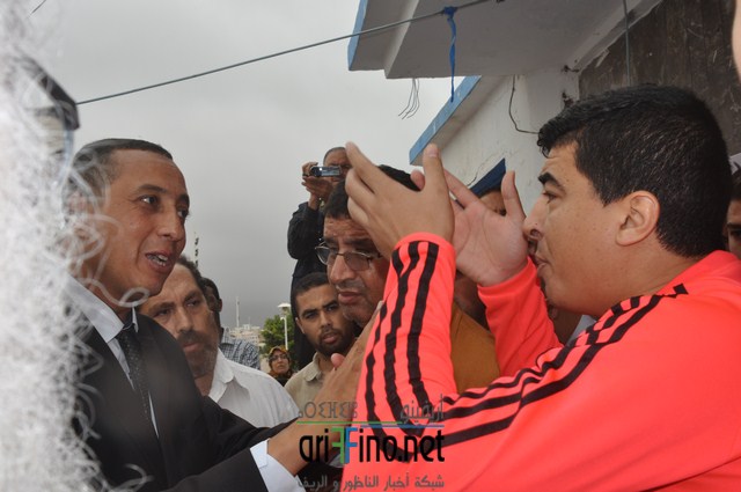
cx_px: 370
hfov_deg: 46.5
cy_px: 246
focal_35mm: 42
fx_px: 863
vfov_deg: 31.8
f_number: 9
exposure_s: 1/200
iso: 200
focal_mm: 28
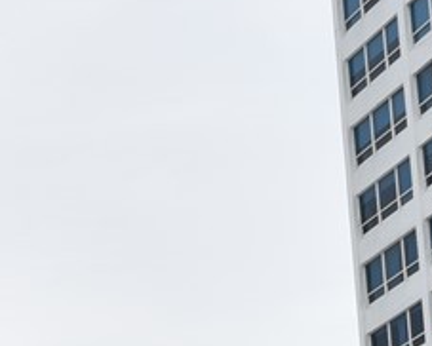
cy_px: 834
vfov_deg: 8.4
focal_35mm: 168
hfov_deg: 9.0
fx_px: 2150
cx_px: -914
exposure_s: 1/200
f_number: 10
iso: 100
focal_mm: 24
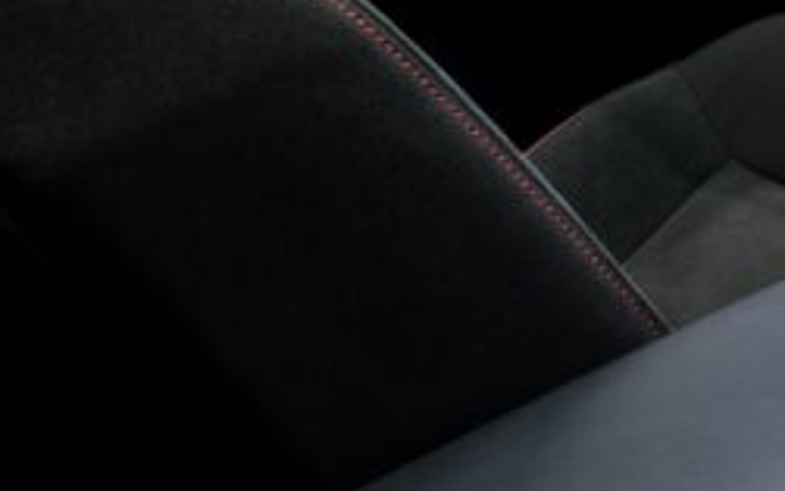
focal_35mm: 131
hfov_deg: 14.9
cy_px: -324
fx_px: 2805
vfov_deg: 9.6
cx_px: 1135
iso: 250
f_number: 16
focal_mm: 31.5
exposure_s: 1/8
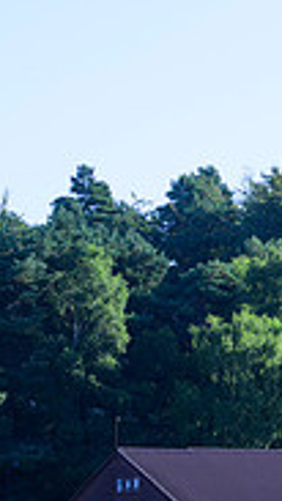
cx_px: 726
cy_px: 439
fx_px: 3614
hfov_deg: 4.4
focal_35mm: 272
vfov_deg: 7.9
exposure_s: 1/160
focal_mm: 82
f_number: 10
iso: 160
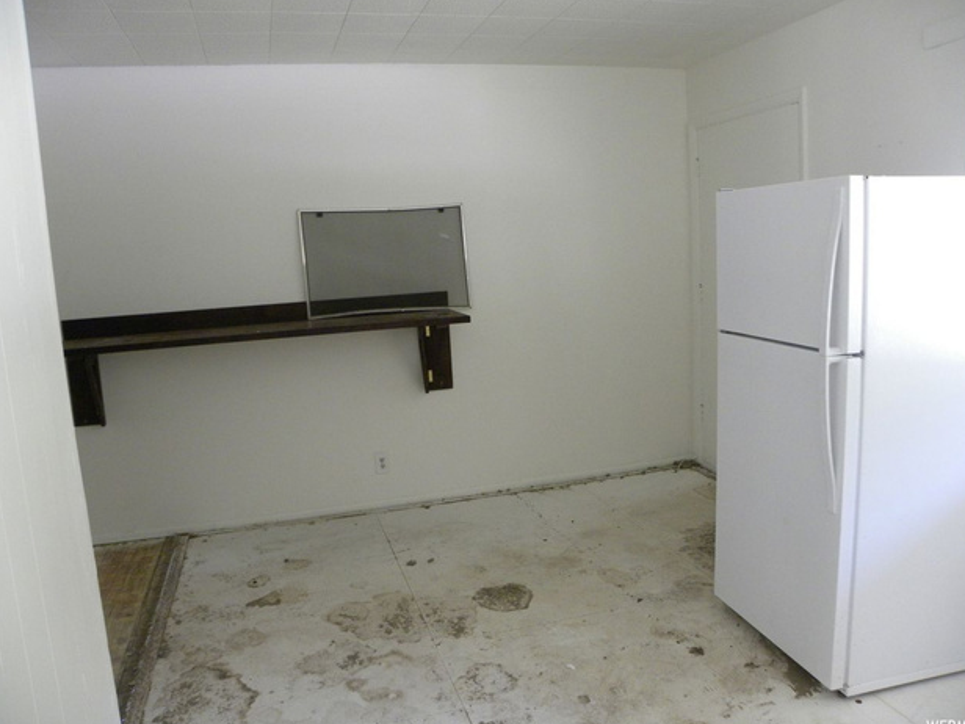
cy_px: 356
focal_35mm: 27
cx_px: 482
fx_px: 753
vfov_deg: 51.4
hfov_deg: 65.3
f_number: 2.8
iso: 307
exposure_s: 1/74.7
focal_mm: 4.6
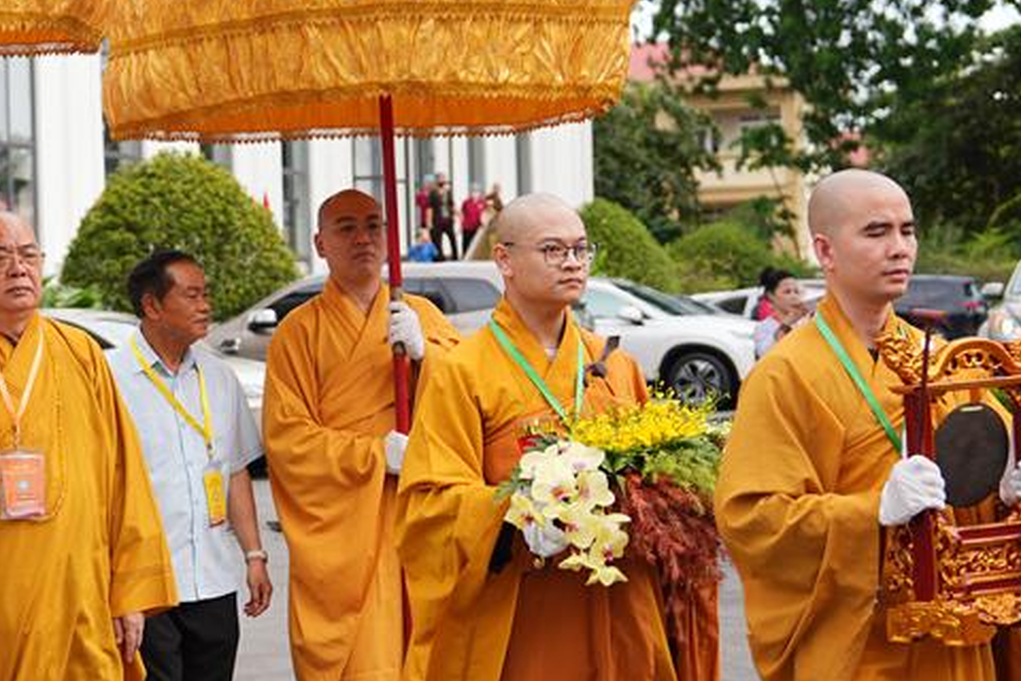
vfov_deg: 13.0
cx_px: 85
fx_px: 2978
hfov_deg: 19.1
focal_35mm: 105
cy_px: 345
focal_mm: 42
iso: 100
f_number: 2.8
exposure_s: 1/500
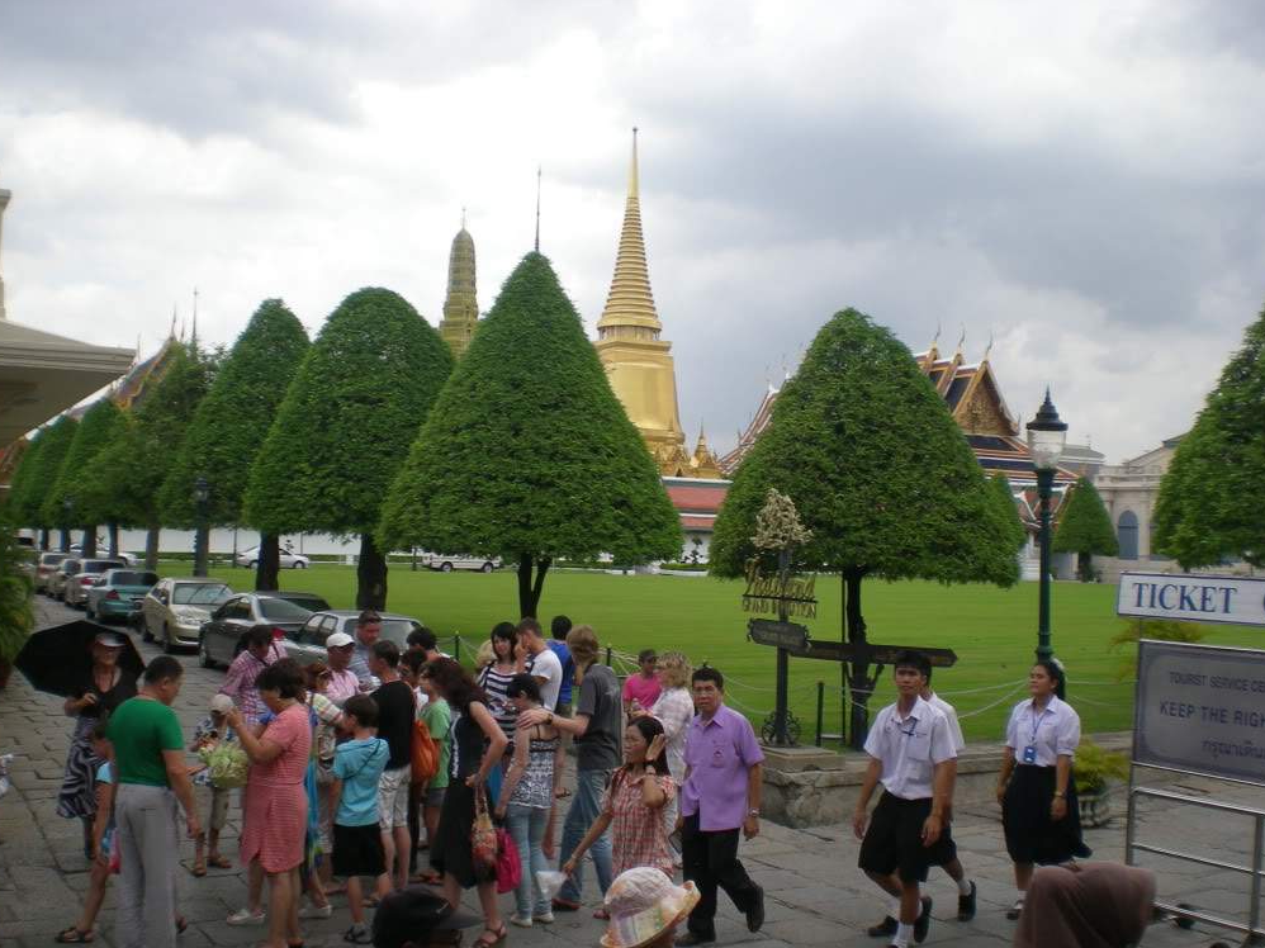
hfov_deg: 47.9
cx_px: 632
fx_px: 1425
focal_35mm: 39
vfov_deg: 36.8
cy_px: 483
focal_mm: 6.3
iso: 50
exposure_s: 1/265
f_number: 4.6
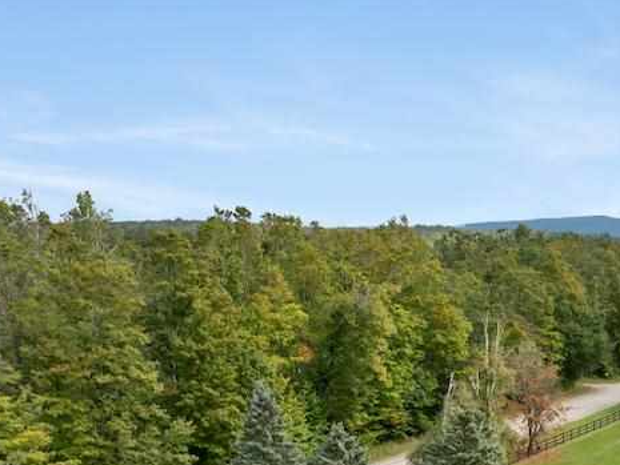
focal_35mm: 66
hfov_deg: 27.8
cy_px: 634
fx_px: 1182
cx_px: 604
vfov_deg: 20.1
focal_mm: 12.29
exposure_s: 1/1600
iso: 120
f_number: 2.8
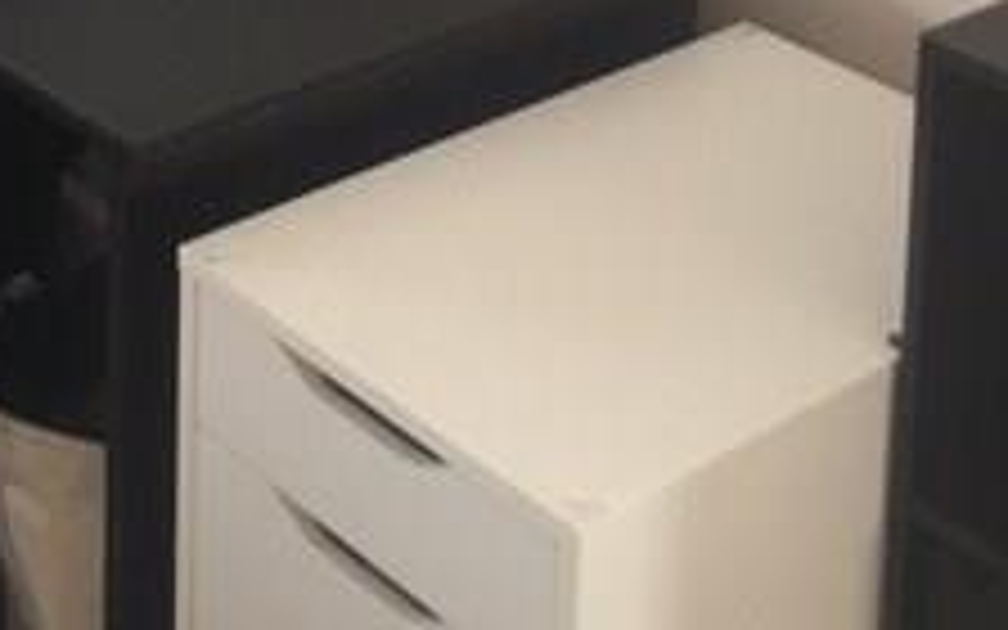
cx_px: 86
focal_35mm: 88
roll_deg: -0.5
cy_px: -630
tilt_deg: -8.6
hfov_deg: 22.9
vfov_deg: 12.9
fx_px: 2417
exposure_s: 1/15
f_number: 2.2
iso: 40
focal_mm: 4.15
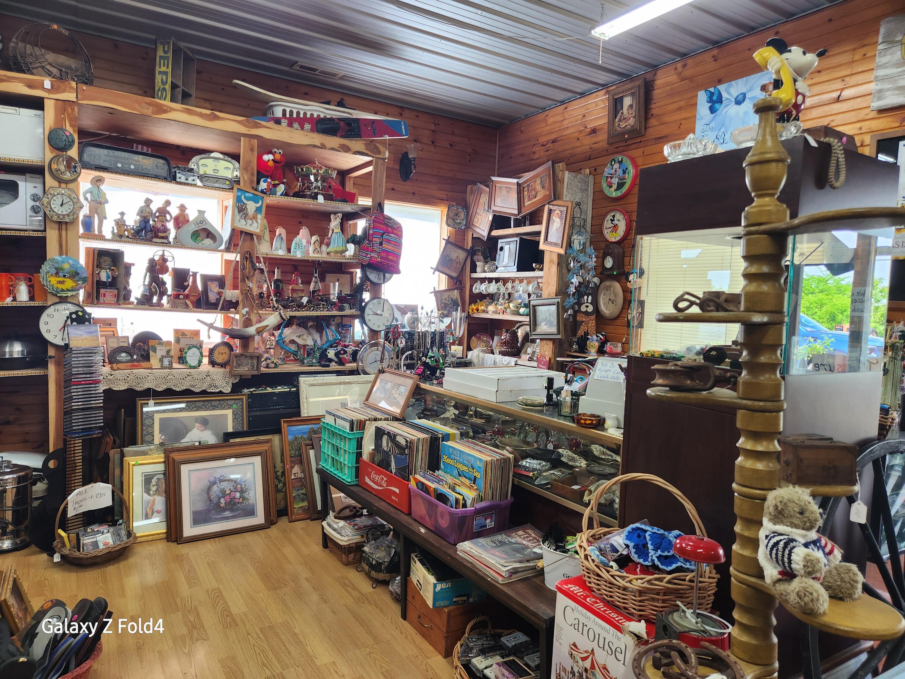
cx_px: 452
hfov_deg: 73.9
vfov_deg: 58.9
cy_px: 340
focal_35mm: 23
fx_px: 601
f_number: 1.8
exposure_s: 1/120
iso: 100
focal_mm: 5.4
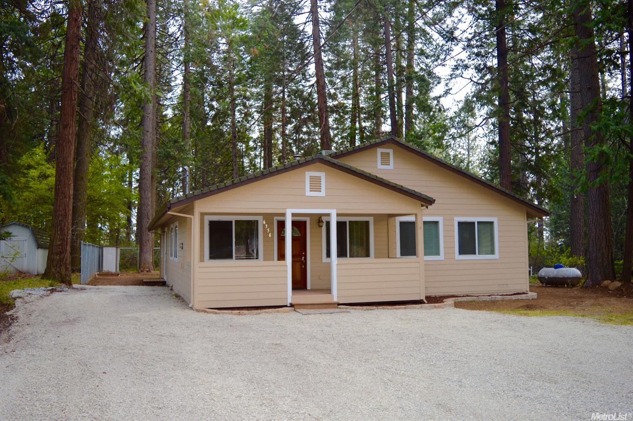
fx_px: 553
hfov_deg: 59.5
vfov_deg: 41.6
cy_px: 210
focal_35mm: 32
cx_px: 316
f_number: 4
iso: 110
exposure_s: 1/125
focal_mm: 21
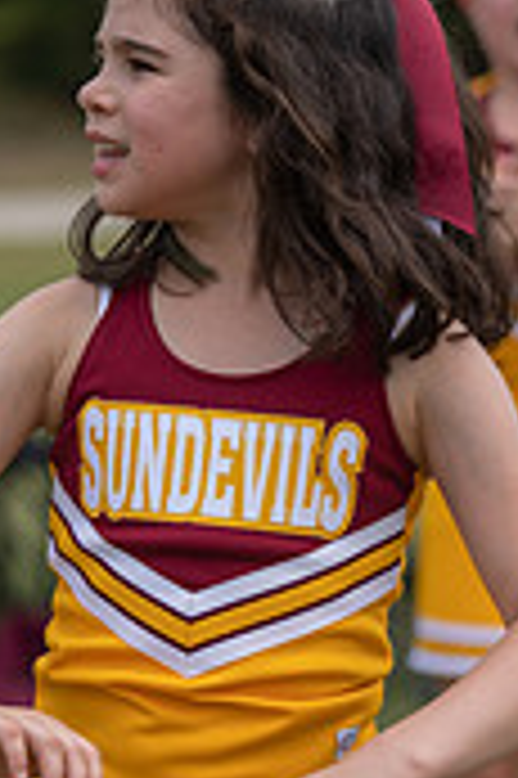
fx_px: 5168
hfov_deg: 5.7
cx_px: 189
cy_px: 432
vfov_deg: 8.6
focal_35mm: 239
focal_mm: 92
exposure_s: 1/1250
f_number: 2.8
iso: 80
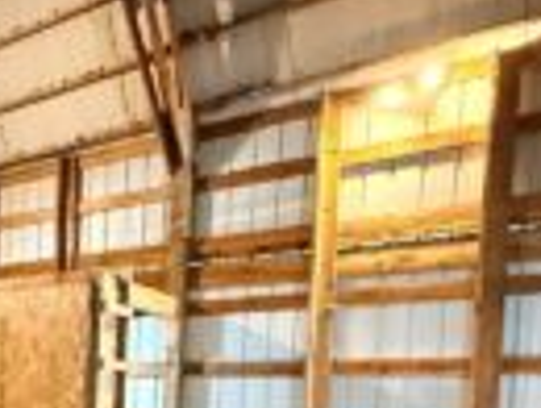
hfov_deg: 38.9
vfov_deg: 30.6
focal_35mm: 43
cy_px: 433
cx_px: 4
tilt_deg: -3.2
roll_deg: -1.6
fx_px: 673
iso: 1250
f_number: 2.2
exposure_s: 1/40
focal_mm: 2.22
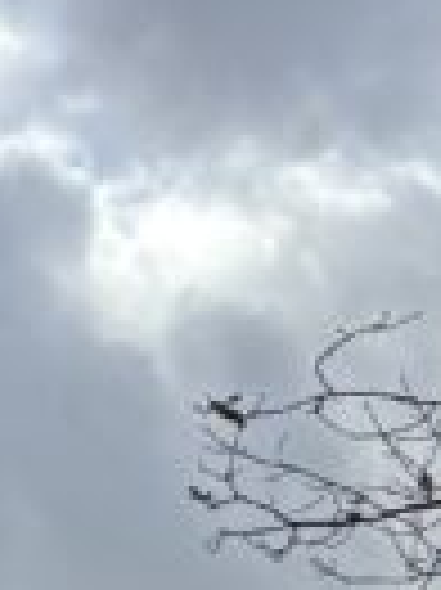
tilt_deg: -3.6
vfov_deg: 8.2
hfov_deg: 7.3
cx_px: 212
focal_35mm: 203
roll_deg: +0.5
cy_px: 1824
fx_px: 3454
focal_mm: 5.96
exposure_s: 1/1543
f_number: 1.6
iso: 50
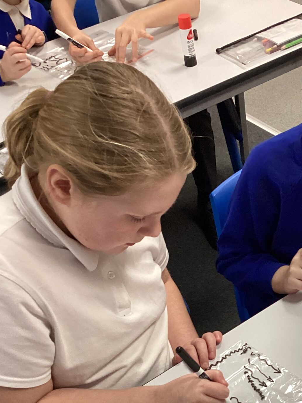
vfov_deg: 31.4
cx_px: 267
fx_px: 675
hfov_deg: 24.6
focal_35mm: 58
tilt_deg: -47.9
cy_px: 377
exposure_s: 1/60
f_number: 2.4
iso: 160
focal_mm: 3.3
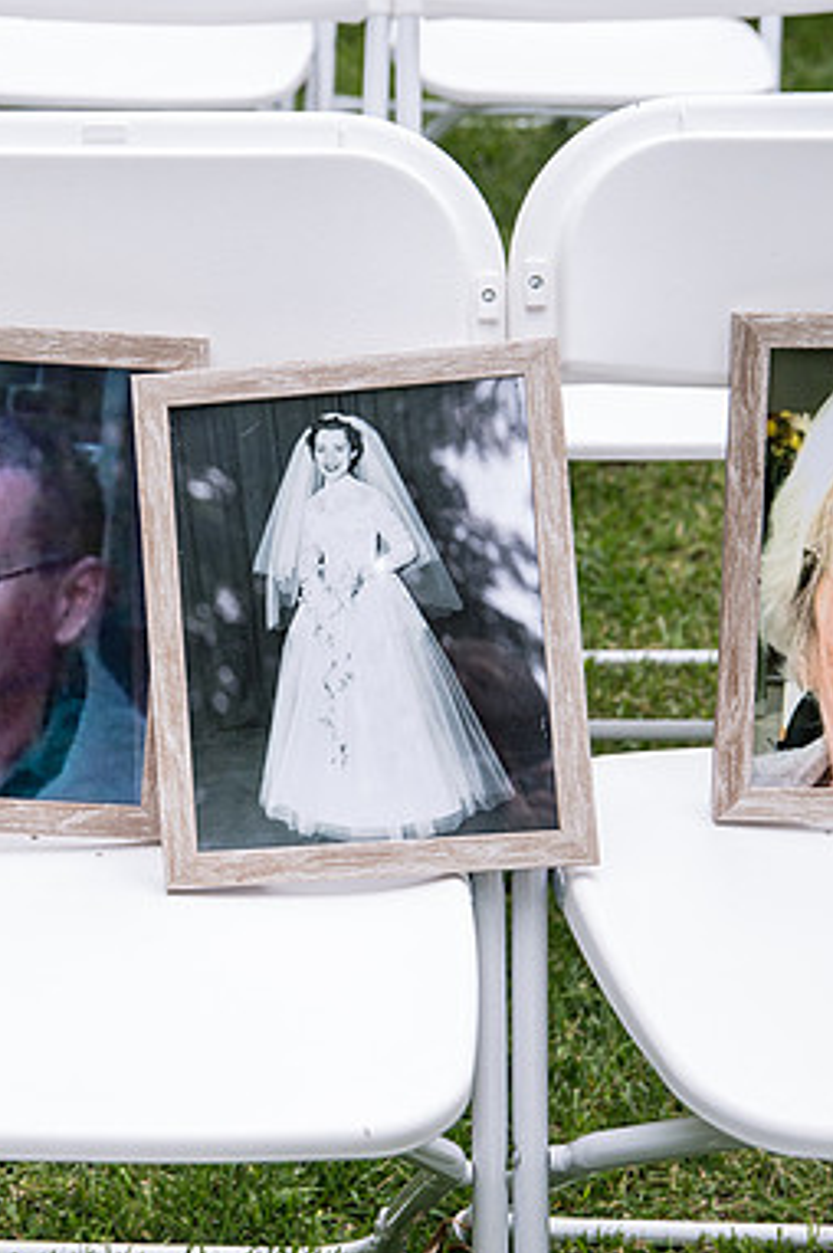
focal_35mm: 76
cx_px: 43
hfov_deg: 17.6
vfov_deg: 26.7
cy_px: 625
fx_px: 2642
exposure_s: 1/320
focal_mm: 50
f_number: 4.5
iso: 400
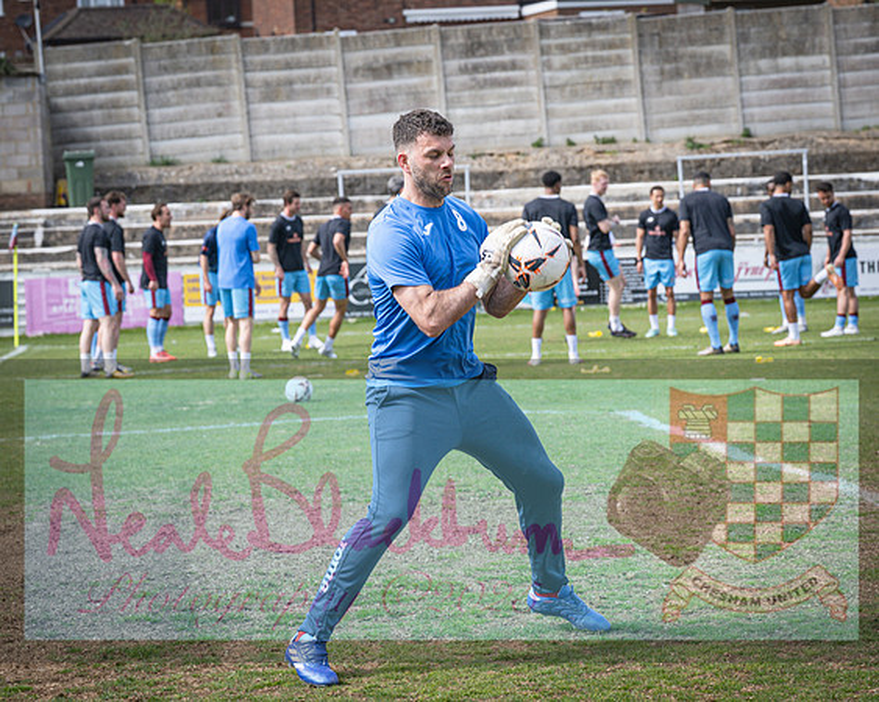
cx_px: 446
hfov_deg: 15.6
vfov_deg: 12.5
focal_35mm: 124
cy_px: 336
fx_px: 3217
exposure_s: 1/1000
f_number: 4.5
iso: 200
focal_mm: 70
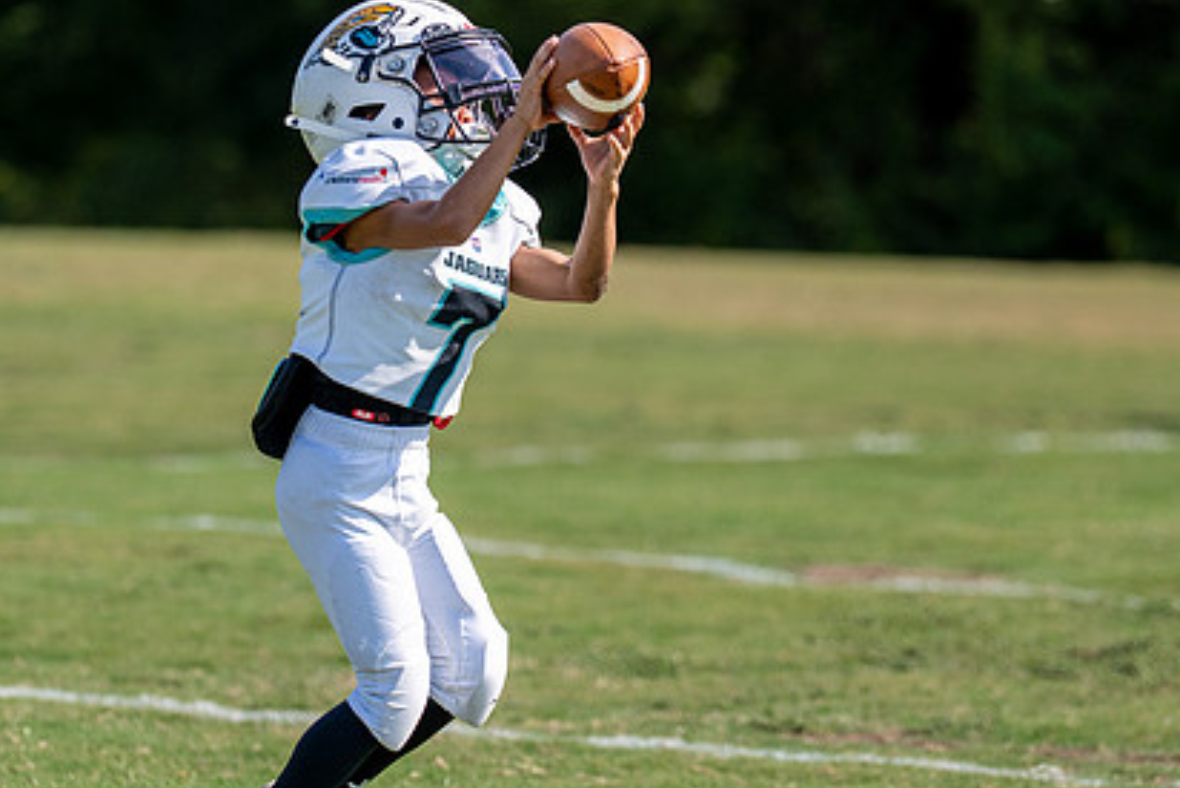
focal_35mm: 378
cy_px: 350
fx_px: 12394
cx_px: 398
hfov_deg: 5.4
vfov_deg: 3.6
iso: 160
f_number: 2.8
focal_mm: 167
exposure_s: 1/3200
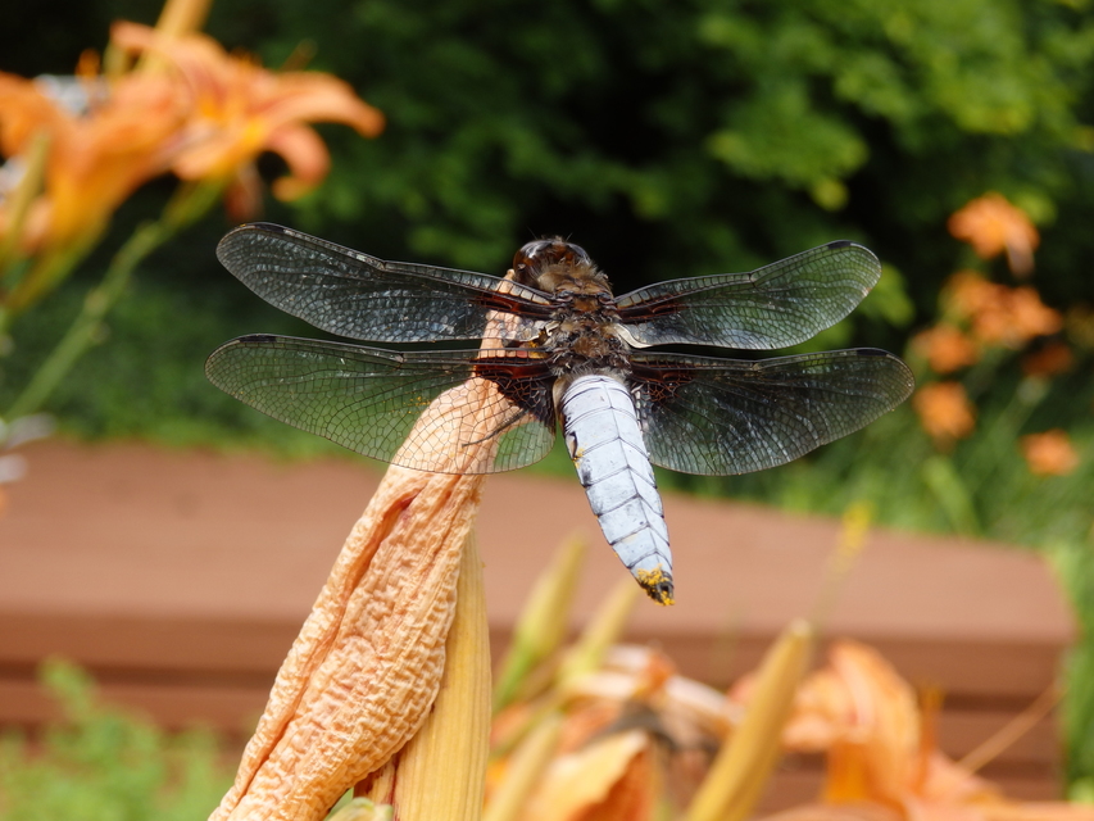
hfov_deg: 29.4
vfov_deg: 22.3
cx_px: 547
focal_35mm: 66
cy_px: 410
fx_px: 2086
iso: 100
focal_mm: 11.9
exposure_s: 1/125
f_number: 4.4
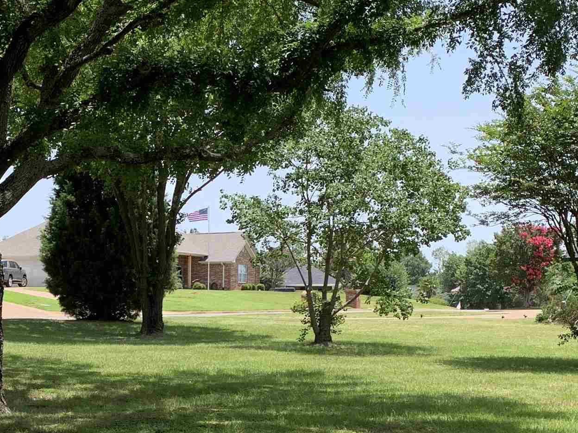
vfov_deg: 22.6
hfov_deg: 29.5
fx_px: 1069
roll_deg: -0.2
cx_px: 104
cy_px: 353
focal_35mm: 64
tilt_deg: -3.0
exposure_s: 1/623
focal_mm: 4.25
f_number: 1.8
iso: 25
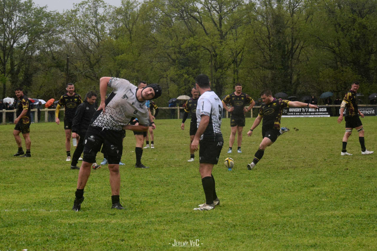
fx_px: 911
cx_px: 188
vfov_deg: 15.7
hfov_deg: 23.4
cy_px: 126
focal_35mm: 87
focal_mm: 58
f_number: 5
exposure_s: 1/800
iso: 800
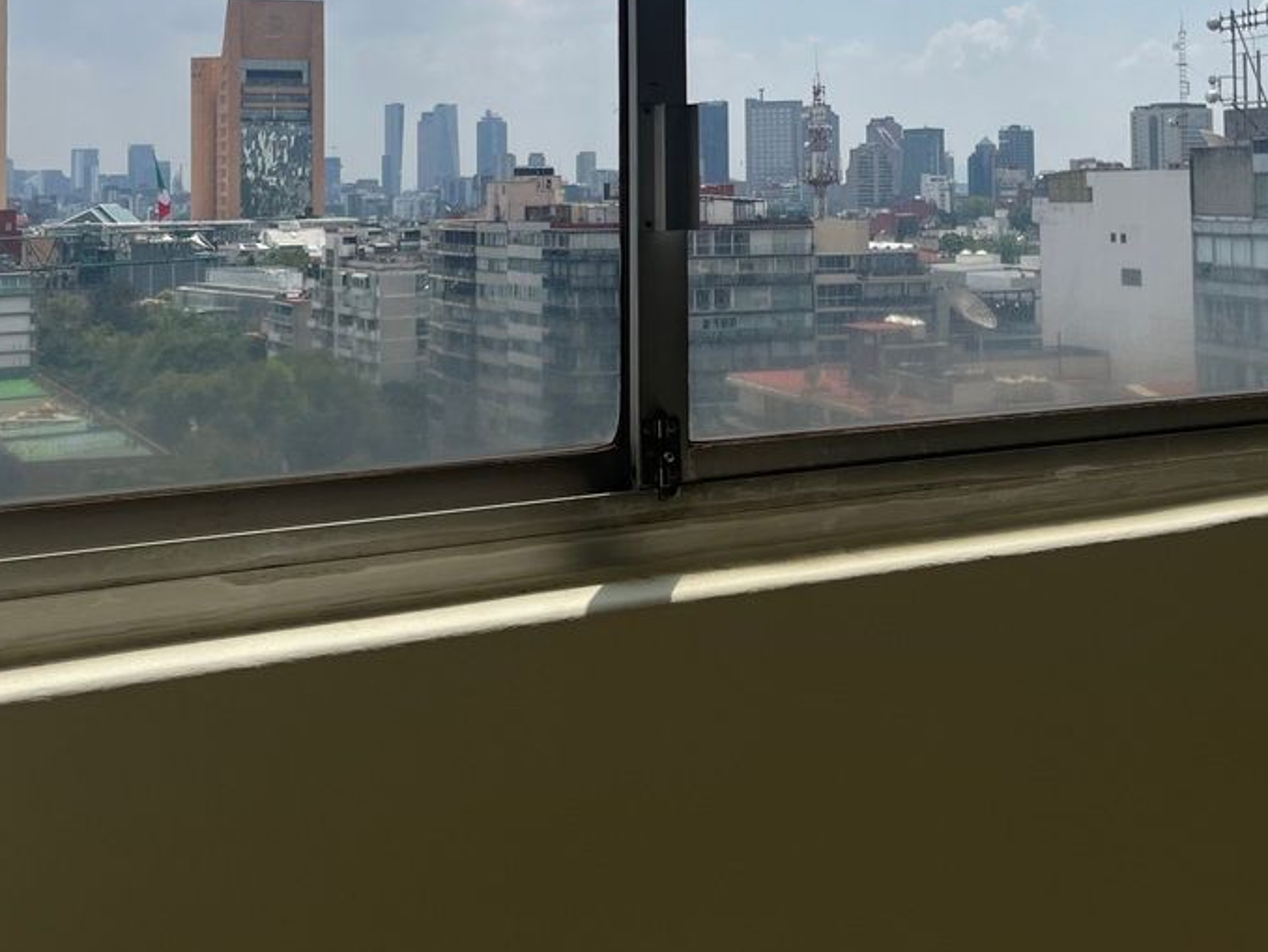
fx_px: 1686
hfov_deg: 40.9
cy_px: 129
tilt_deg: +2.7
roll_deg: +0.5
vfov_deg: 30.4
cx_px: 804
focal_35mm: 46
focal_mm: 5.1
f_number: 1.6
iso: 50
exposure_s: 1/6897
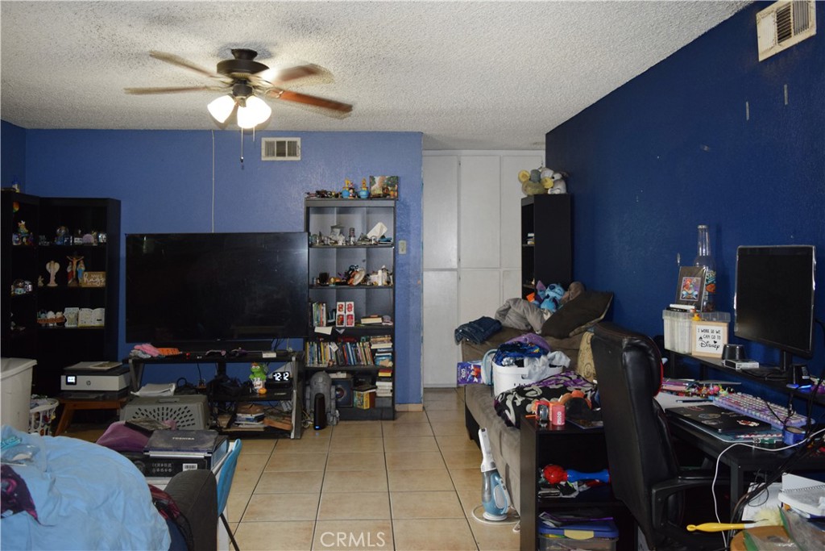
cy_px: 276
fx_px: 619
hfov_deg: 67.4
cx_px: 412
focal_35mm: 27
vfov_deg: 47.9
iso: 1250
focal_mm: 18
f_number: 3.5
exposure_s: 1/60
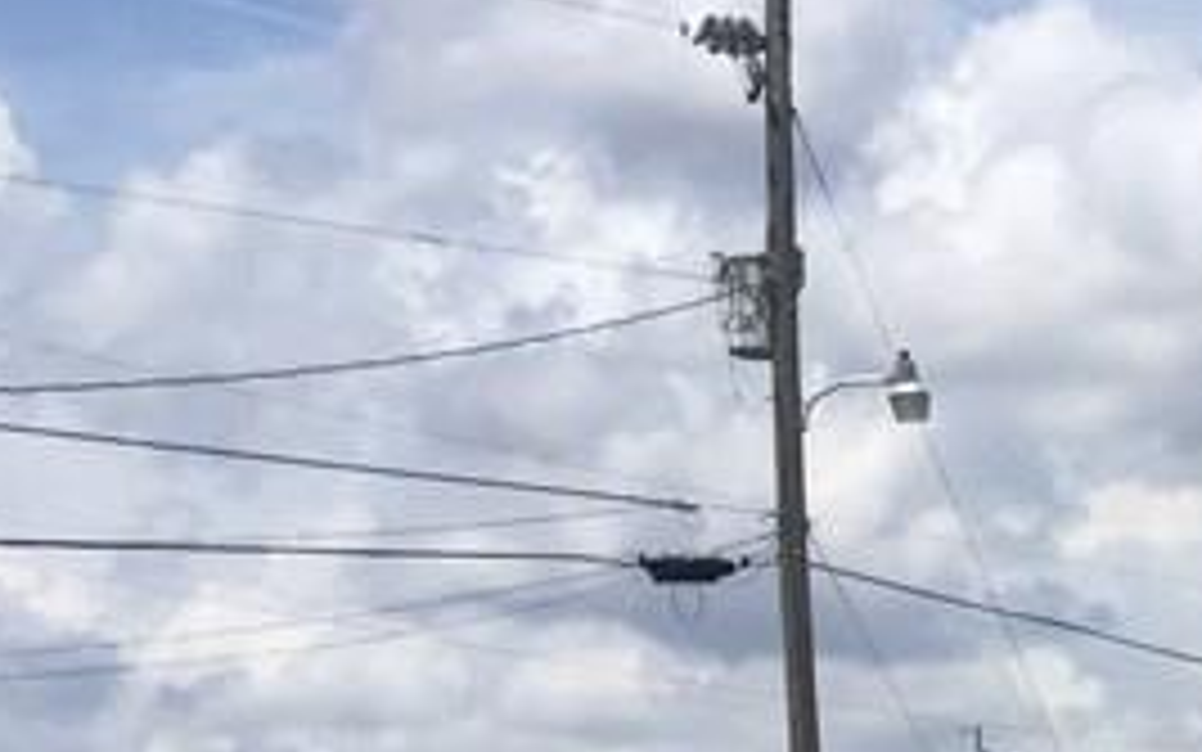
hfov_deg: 16.1
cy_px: 1621
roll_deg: -0.6
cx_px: 1846
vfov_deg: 10.1
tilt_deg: -6.0
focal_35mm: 118
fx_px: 3866
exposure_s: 1/3300
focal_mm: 4.15
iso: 32
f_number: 2.2
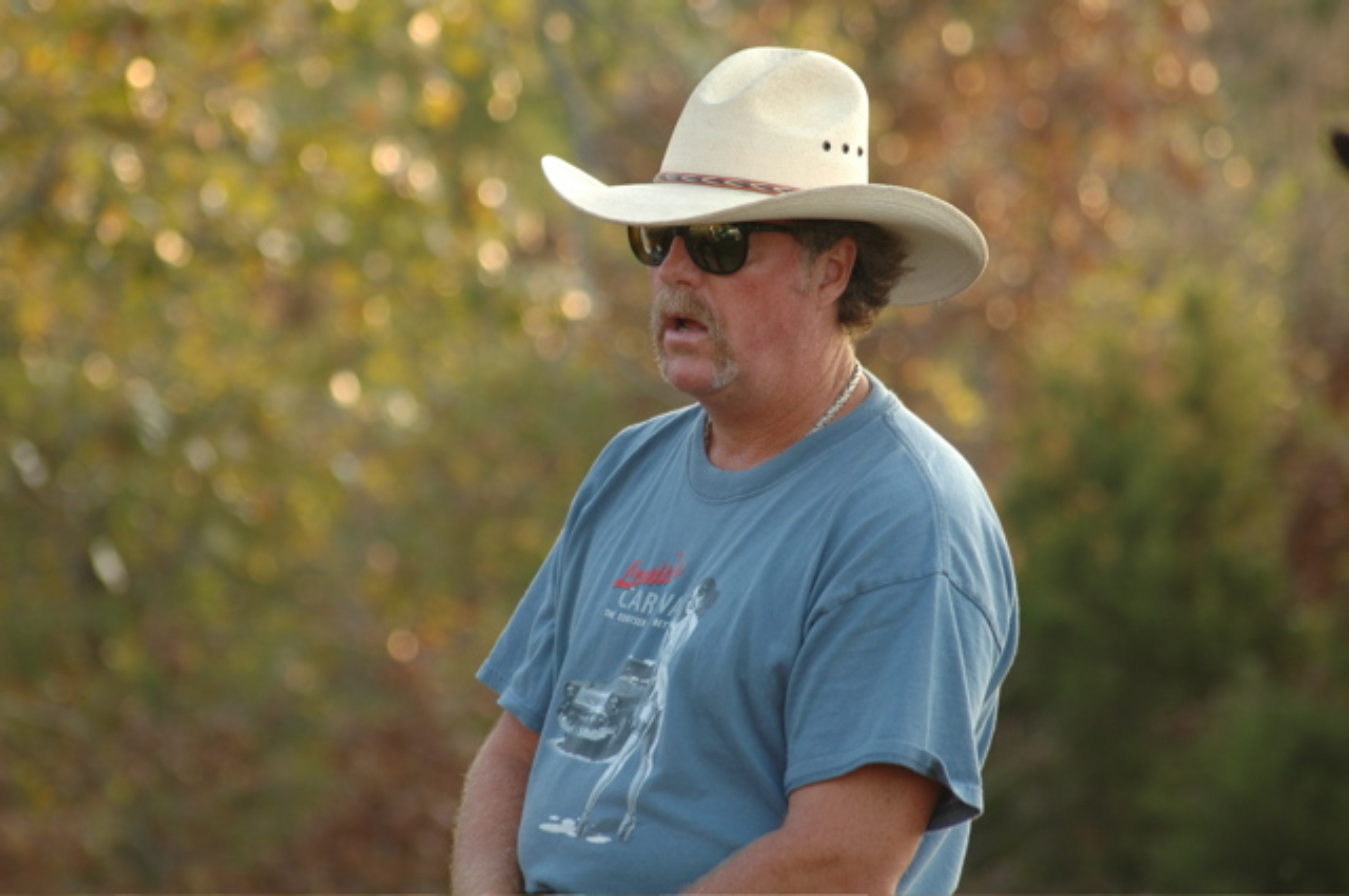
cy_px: 448
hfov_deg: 9.2
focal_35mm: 225
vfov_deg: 6.1
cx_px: 674
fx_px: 8420
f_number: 4.5
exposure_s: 1/100
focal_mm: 150
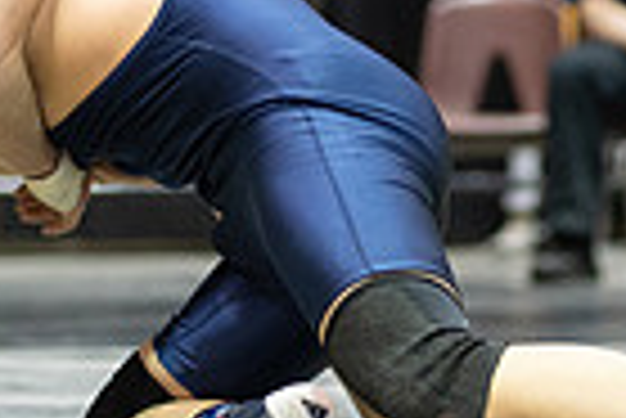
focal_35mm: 354
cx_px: 297
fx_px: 6162
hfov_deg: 5.8
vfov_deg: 3.9
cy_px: -106
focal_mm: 85
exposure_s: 1/500
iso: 3200
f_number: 1.8
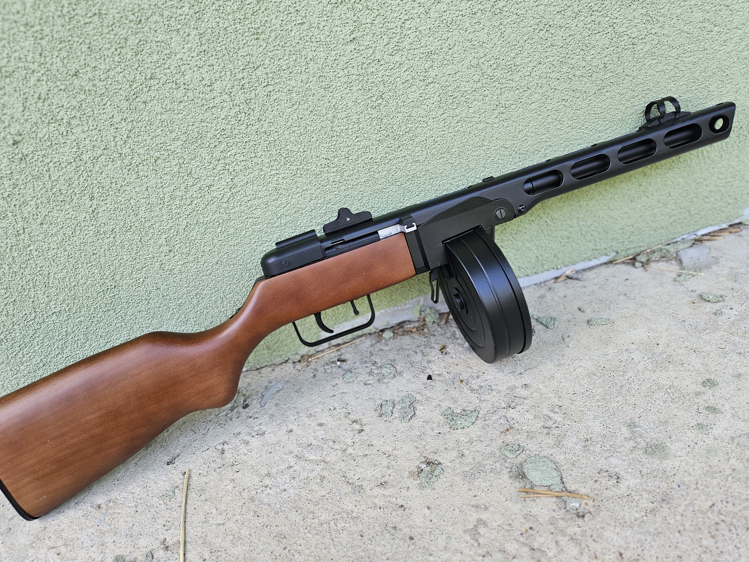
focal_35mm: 25
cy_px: 270
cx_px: 356
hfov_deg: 69.3
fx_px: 541
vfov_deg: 54.9
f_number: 1.8
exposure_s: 1/100
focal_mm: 5.4
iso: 50
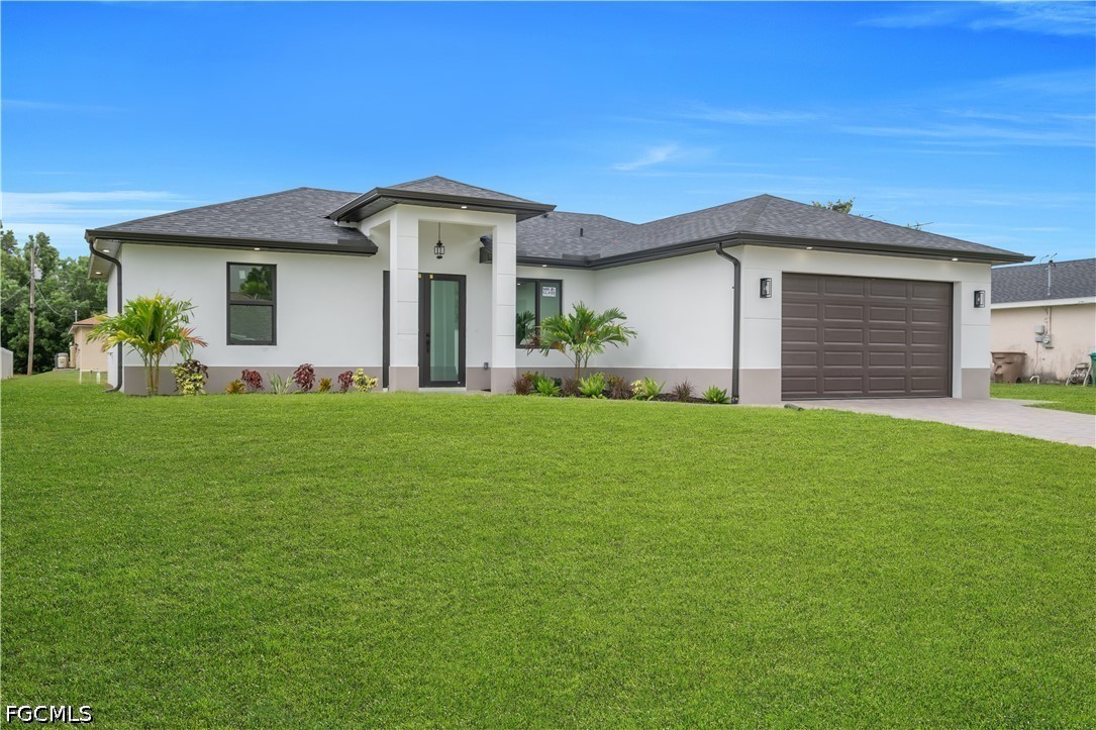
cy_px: 365
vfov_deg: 43.6
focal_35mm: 30
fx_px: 913
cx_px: 548
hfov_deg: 61.9
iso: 100
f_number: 7.1
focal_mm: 20
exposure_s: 1/200
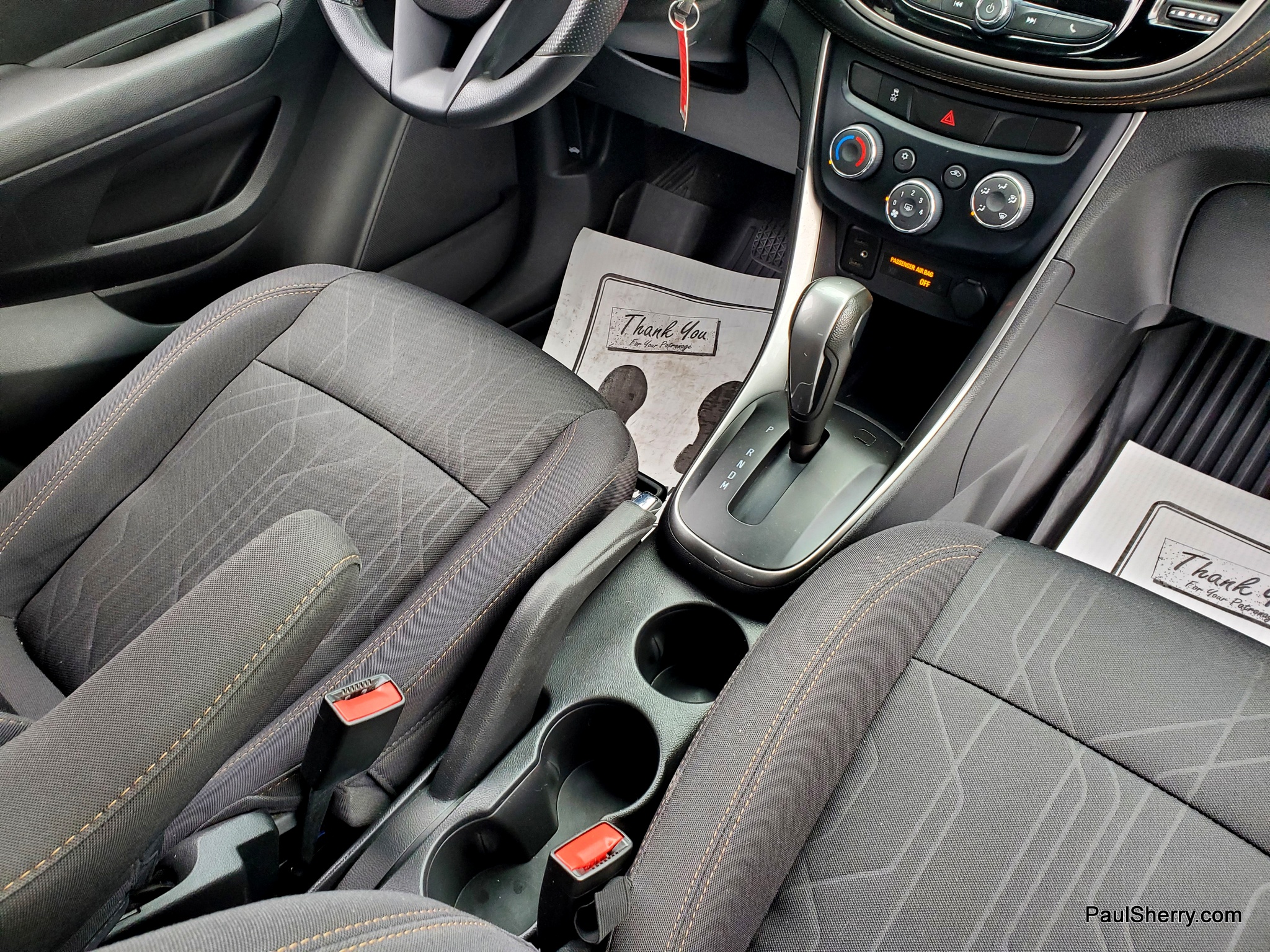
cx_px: 635
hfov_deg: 67.3
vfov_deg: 53.1
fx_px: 954
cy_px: 476
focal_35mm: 26
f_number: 2.4
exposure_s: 1/100
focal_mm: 4.3
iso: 200
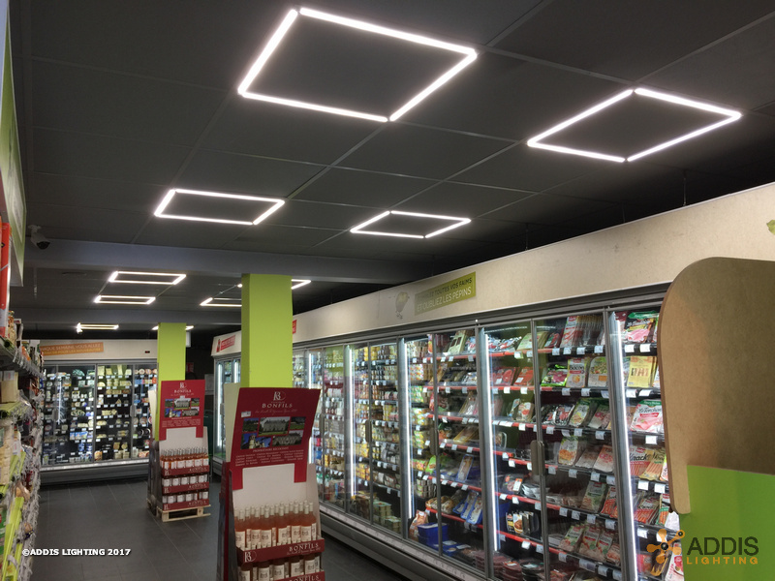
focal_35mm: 29
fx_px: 649
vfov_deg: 48.2
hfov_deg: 61.7
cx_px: 388
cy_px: 290
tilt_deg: +8.5
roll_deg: +0.7
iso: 32
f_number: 2.2
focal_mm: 4.15
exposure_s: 1/33
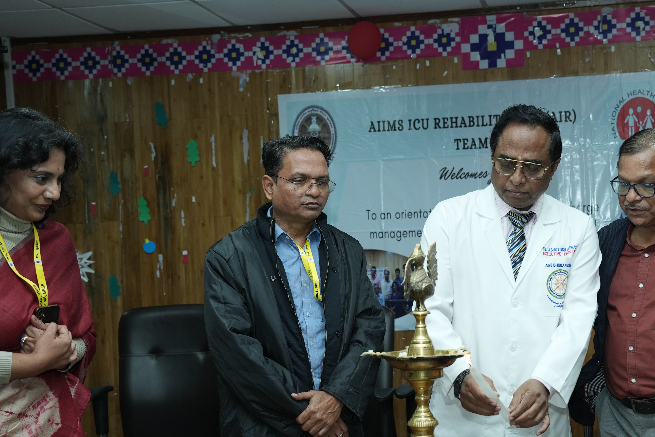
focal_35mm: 56
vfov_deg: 24.0
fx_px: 1019
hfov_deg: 35.4
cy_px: 303
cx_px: 427
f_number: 3.5
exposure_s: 1/160
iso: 500
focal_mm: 37
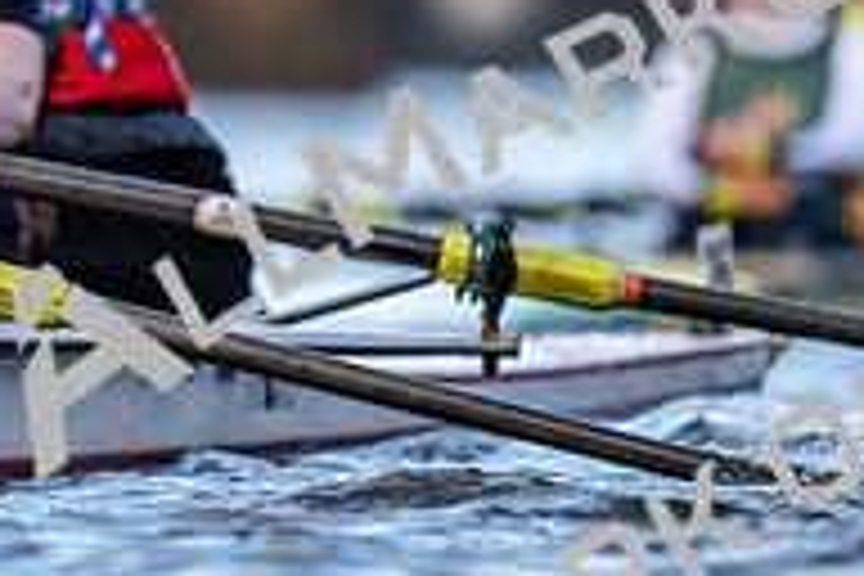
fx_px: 43461
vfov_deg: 0.8
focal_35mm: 1811
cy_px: 52
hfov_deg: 1.1
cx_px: -374
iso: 1400
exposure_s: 1/2500
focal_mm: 600
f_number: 4
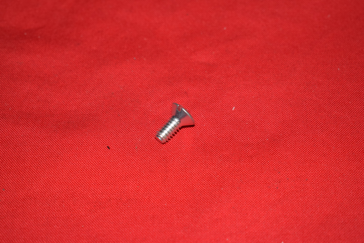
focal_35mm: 75
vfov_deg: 18.2
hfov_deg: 27.0
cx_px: 182
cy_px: 122
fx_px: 759
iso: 400
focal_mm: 50
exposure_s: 1/200
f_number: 5.6
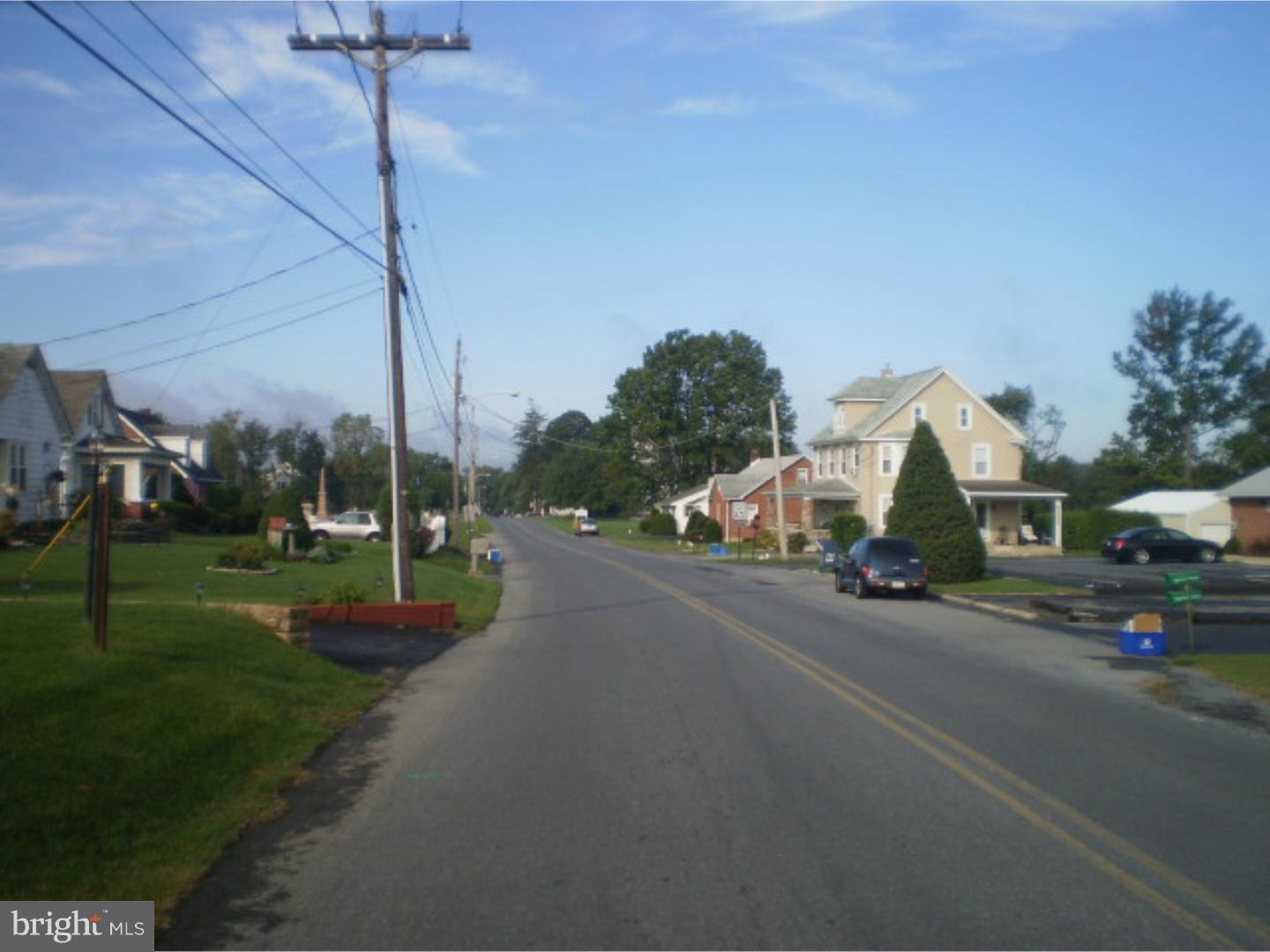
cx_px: 635
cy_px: 476
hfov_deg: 51.4
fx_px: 1321
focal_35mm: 36
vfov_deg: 39.7
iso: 64
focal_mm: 6.3
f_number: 3.1
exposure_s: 1/800
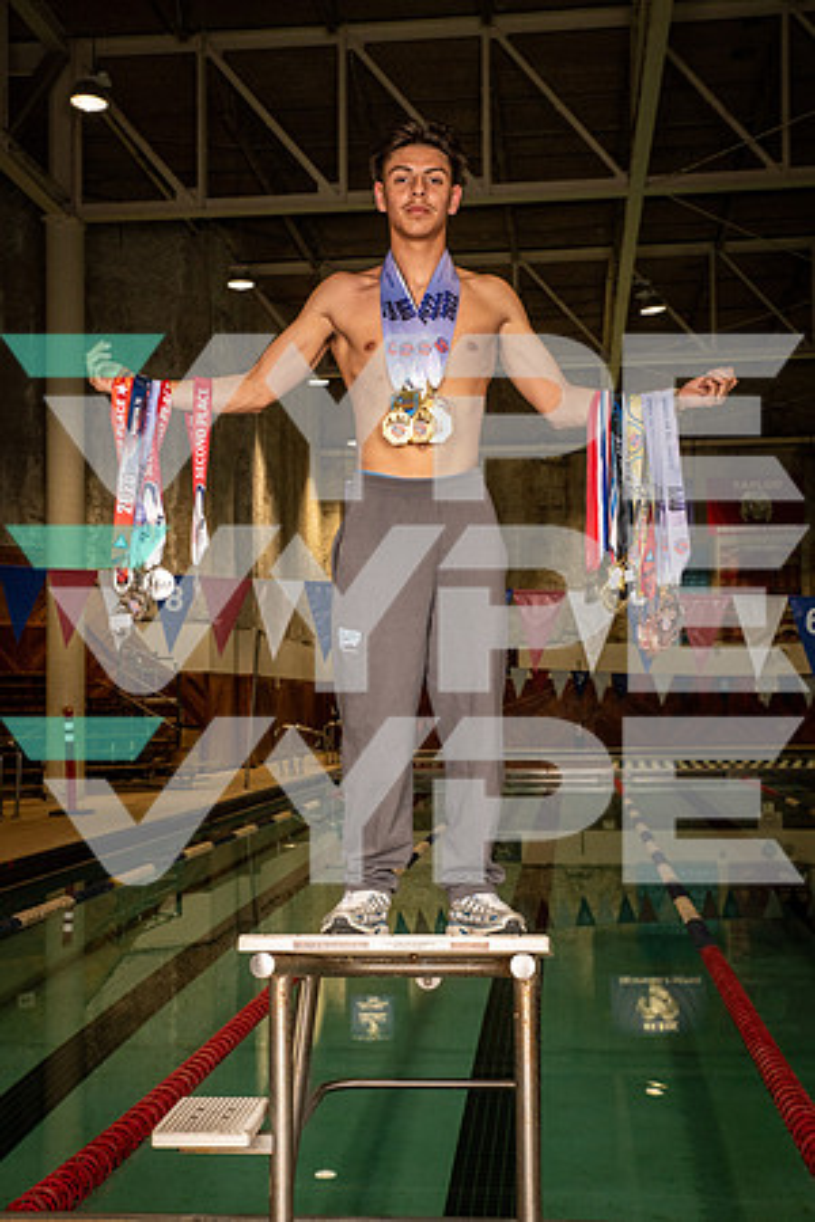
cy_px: 611
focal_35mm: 46
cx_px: 408
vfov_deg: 42.7
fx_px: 1562
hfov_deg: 29.2
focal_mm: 46
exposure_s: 1/400
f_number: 6.3
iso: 1000
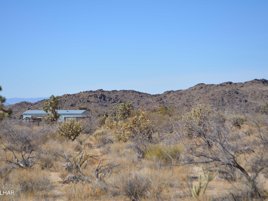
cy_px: 101
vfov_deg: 16.5
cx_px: 132
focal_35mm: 90
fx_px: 693
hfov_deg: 21.9
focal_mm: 55
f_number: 7.1
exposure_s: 1/1600
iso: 400
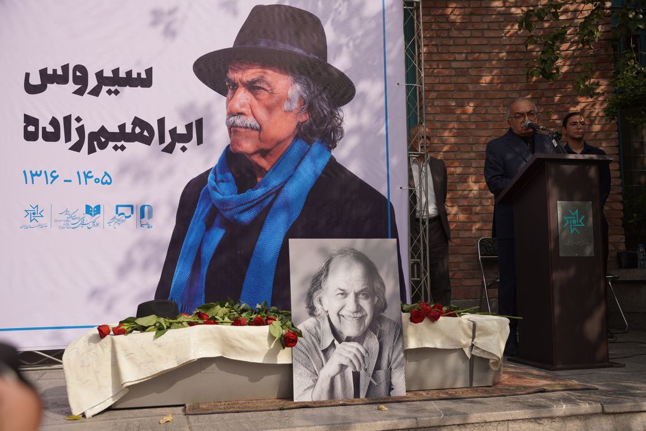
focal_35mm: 37
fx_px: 669
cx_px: 323
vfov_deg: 35.7
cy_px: 216
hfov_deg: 51.5
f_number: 4.5
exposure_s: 1/800
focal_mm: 37.3
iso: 100
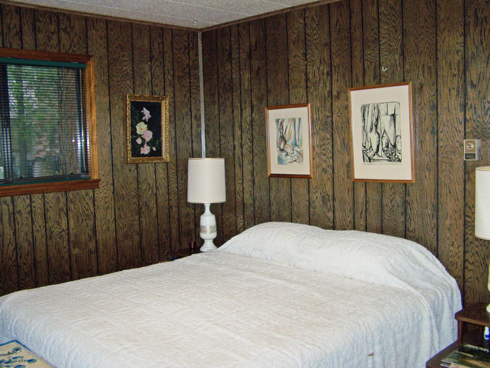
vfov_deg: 37.7
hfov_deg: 49.0
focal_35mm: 38
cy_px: 184
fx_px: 538
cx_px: 245
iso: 80
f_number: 2.8
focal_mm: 6.3
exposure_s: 1/60
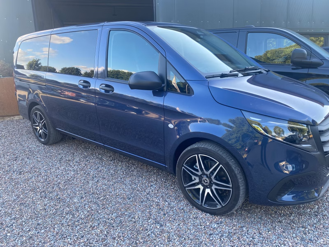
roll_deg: +2.0
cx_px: 164
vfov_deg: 53.1
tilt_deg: -9.9
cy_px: 124
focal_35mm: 26
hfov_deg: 67.3
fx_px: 247
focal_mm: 4.25
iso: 32
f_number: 1.8
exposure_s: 1/144
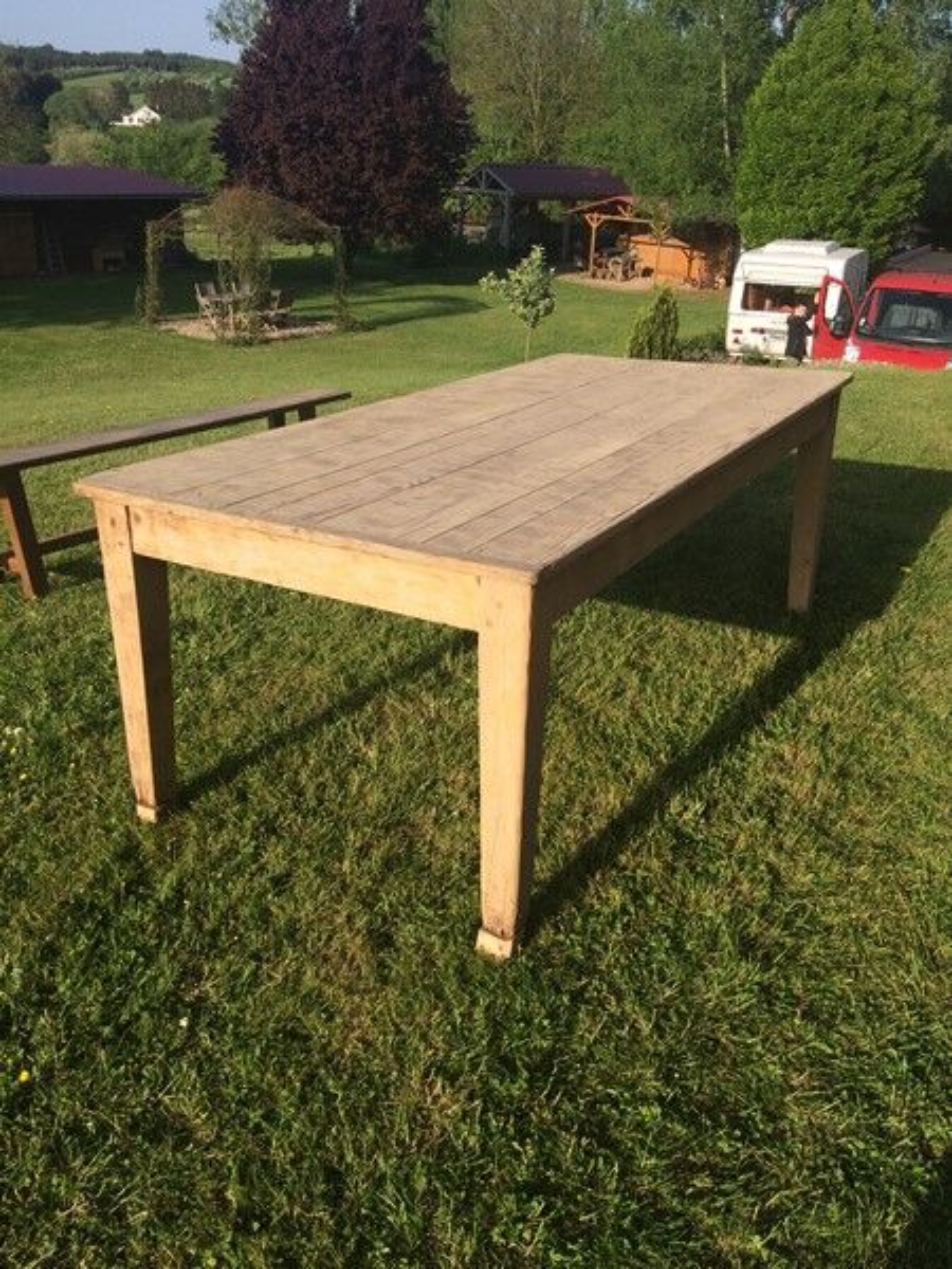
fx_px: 1063
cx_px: 476
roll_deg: -1.2
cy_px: 634
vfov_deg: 61.7
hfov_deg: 48.2
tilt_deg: -25.8
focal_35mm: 29
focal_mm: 4.15
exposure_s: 1/1325
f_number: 2.2
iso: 32
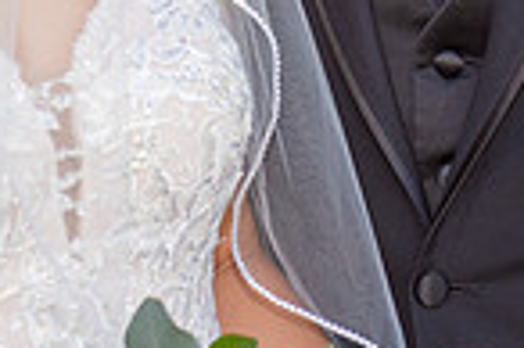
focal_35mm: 279
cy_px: -231
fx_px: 4056
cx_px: 244
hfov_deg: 7.4
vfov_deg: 4.9
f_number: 3.5
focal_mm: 70
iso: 200
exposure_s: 1/160
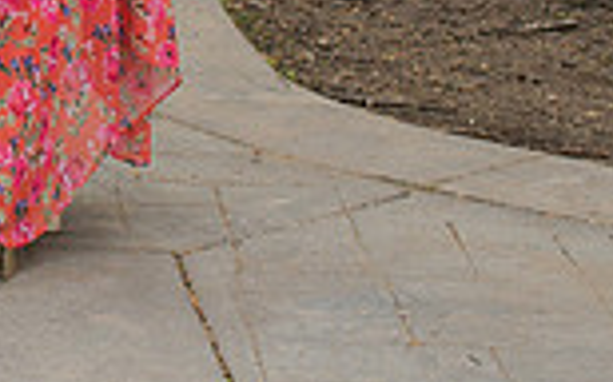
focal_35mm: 170
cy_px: -334
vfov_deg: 7.5
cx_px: -401
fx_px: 2838
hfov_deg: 11.6
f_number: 3.2
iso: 125
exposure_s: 1/320
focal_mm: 35
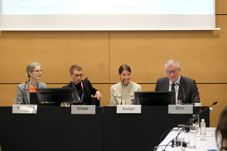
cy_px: 76
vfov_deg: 7.1
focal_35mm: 194
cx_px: 114
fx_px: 1222
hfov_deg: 10.6
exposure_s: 1/125
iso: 3200
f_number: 5.6
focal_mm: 129.2
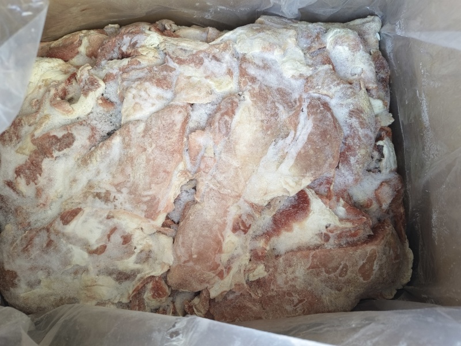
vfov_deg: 58.9
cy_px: 173
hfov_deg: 73.9
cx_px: 230
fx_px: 306
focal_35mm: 23
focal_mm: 5.6
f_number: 1.88
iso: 481
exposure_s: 1/100
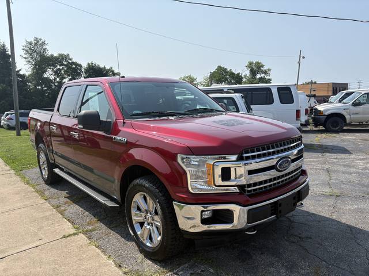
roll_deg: +0.9
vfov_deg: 53.1
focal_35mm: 26
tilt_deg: -5.1
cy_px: 138
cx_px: 184
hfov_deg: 67.3
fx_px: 277
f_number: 1.6
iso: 50
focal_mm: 5.96
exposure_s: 1/4065
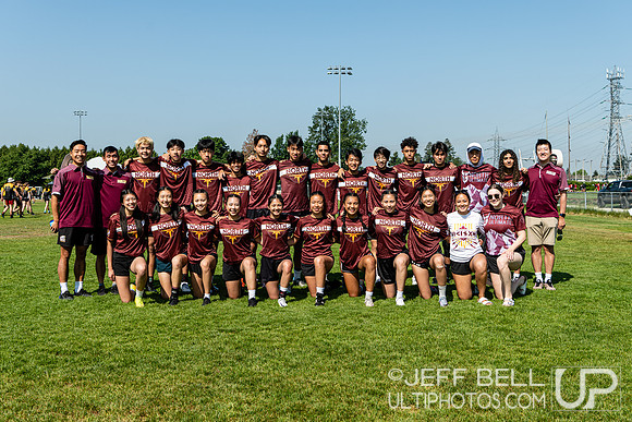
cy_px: 199
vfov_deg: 33.2
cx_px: 316
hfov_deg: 48.1
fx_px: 708
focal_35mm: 40
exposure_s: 1/640
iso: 90
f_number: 5.6
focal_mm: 36
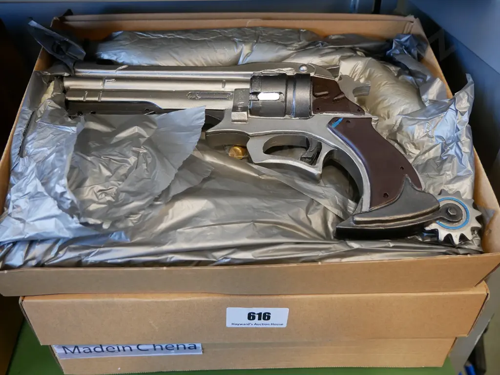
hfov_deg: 54.0
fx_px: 491
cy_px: 188
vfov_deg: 41.8
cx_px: 250
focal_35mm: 34
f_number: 3.8
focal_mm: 17
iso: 640
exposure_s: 1/60
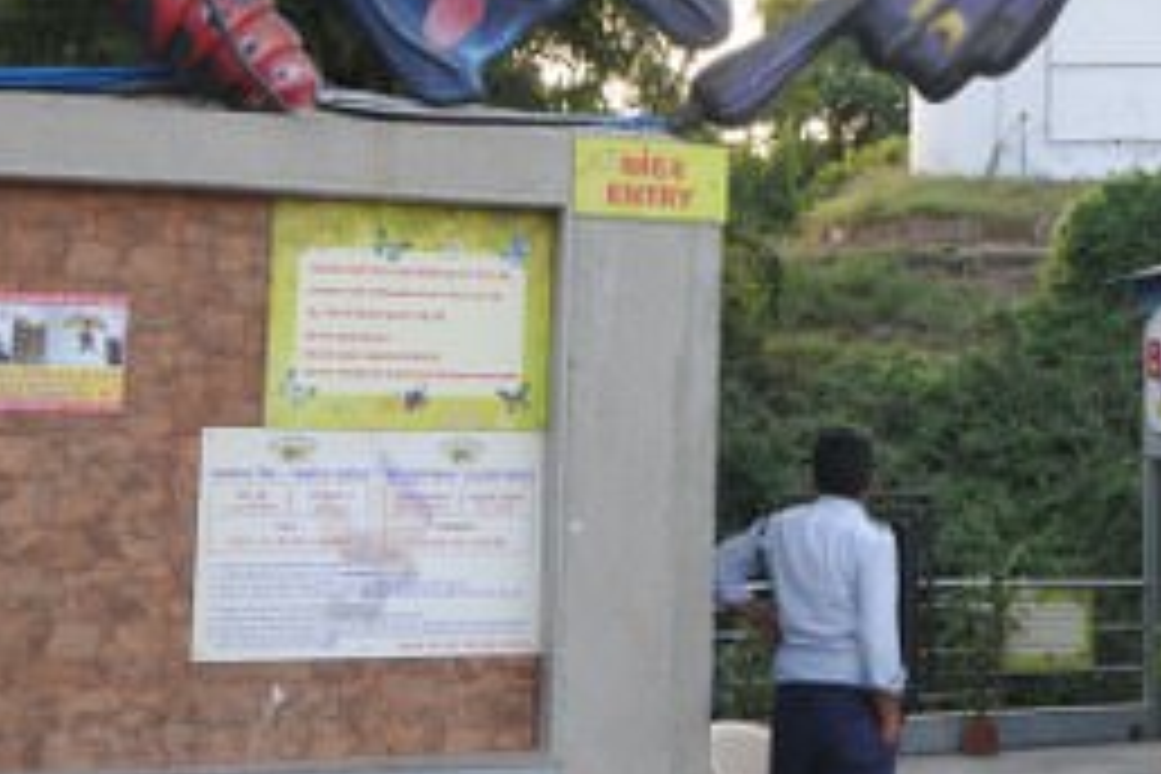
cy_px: 104
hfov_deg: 24.3
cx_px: 1202
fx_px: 2556
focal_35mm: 79
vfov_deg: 17.0
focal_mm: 21
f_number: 6.3
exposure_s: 1/160
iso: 500
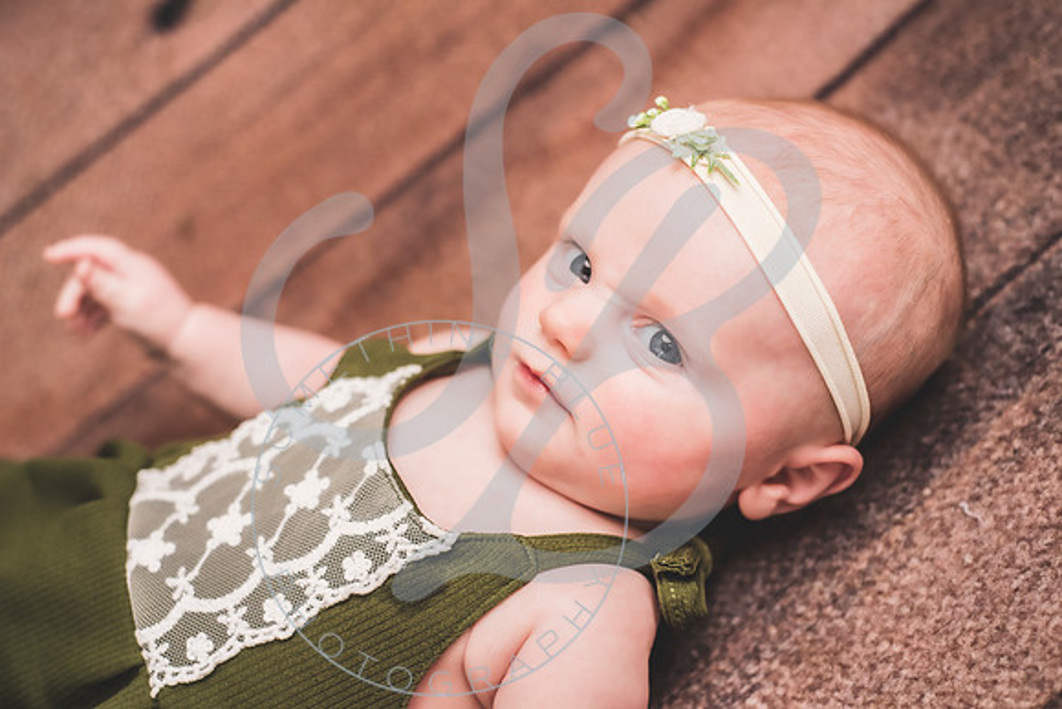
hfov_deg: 39.6
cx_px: 531
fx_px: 1475
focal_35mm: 50
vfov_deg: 27.0
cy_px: 354
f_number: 2.8
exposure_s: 1/320
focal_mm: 50
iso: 250
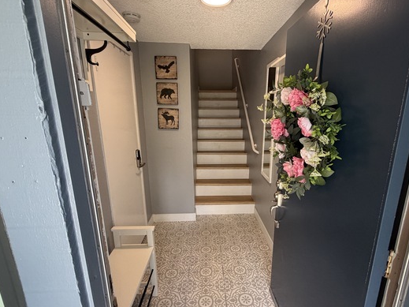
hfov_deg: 87.6
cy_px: 163
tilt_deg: -13.4
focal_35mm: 18
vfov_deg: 71.5
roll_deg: -0.5
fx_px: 213
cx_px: 222
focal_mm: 2.22
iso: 320
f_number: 2.2
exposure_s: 1/111
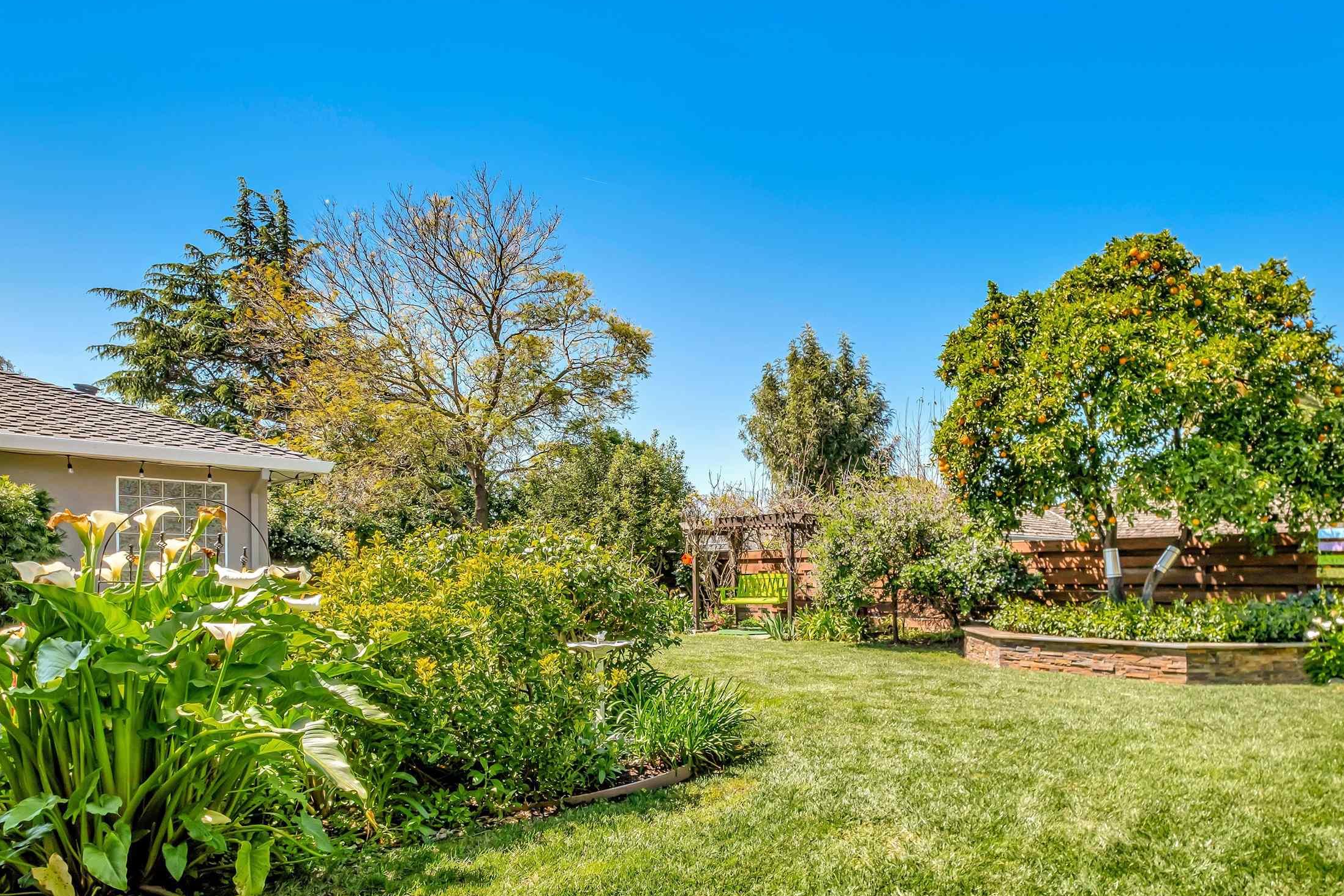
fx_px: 784
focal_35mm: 21
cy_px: 562
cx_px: 744
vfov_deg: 58.7
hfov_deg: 80.9
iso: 160
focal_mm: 10
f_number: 8
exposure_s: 1/180
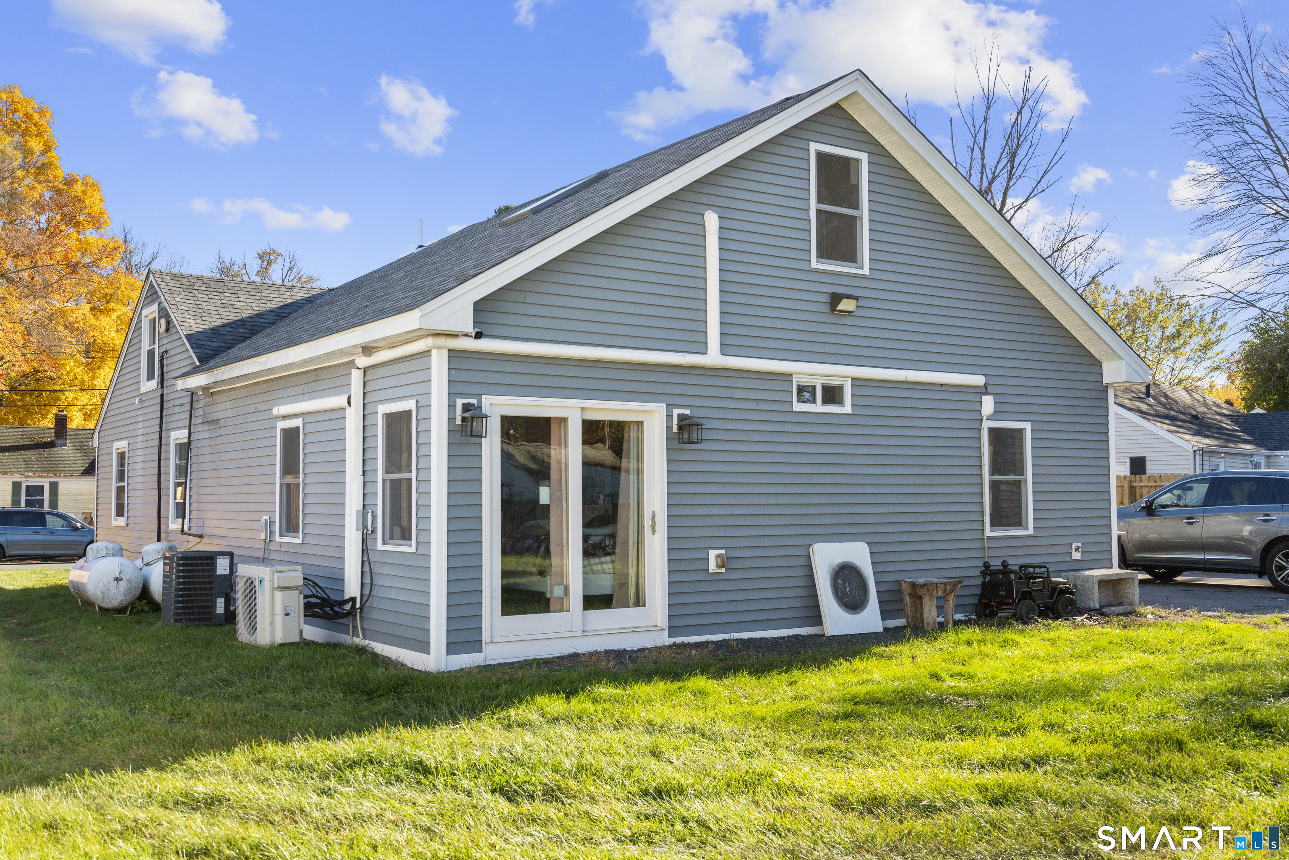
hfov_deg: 54.4
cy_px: 430
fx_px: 1253
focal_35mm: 35
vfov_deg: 37.9
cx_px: 644
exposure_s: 1/25
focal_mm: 35
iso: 200
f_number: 9
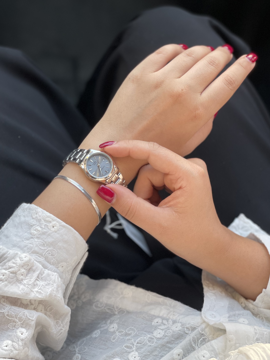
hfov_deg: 24.0
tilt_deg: -54.5
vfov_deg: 31.6
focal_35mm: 61
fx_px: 634
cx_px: 114
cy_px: 158
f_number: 2
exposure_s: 1/122
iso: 80
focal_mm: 6
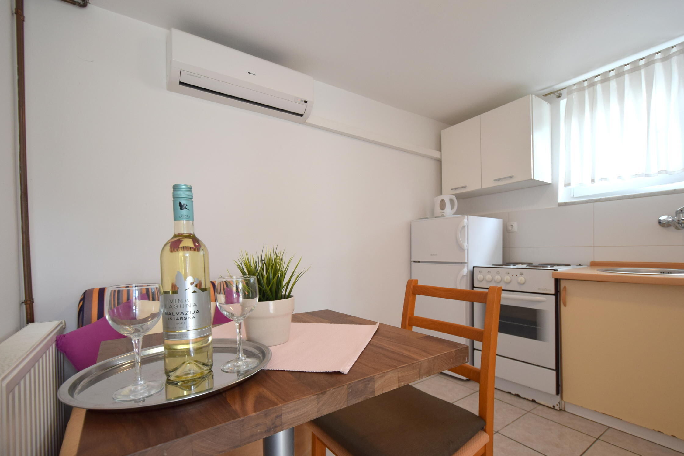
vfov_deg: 73.7
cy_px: 243
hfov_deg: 96.7
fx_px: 304
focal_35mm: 16
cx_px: 356
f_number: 4.5
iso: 400
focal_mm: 10
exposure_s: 1/80
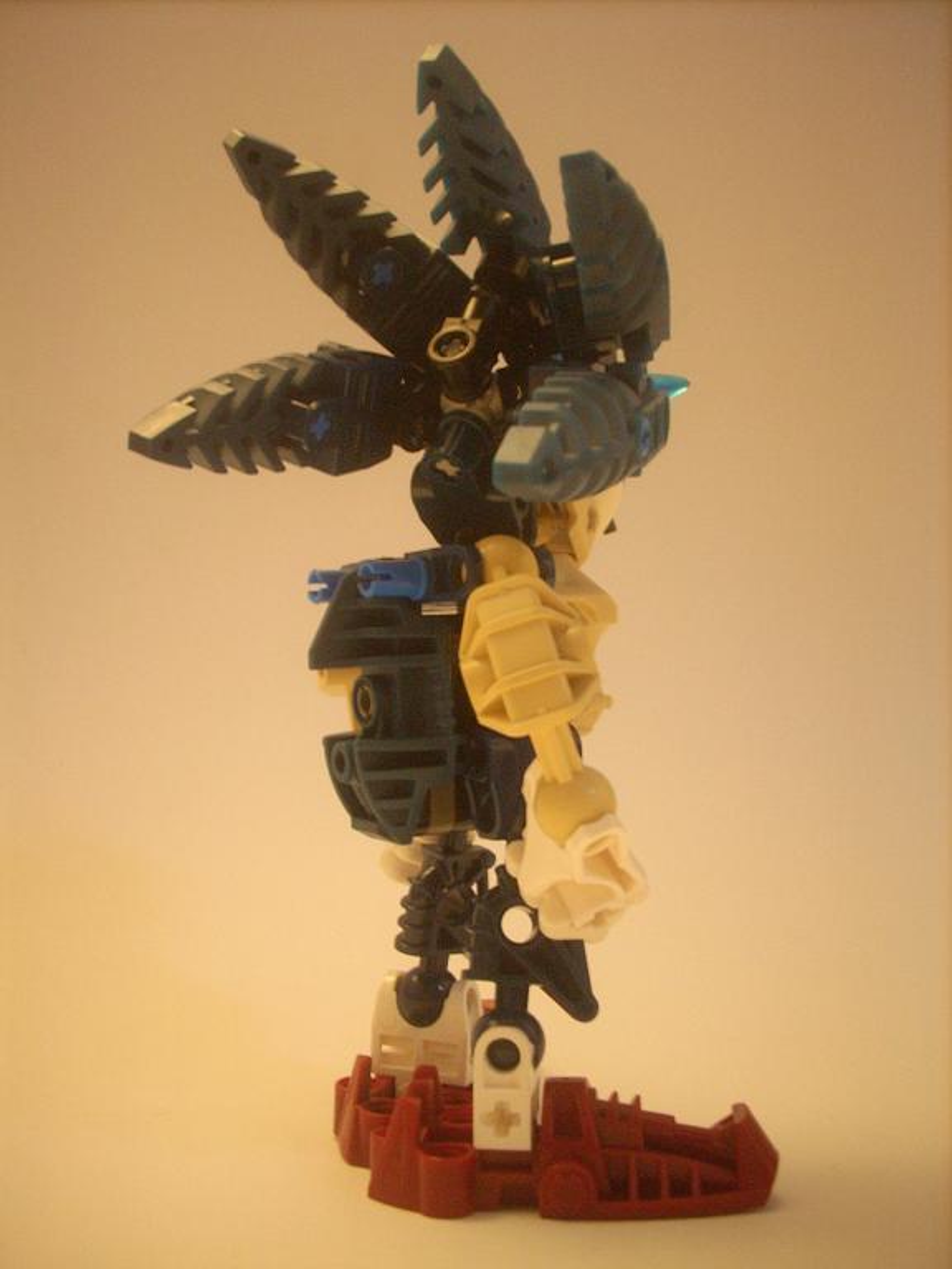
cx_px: 476
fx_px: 1357
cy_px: 634
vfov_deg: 50.1
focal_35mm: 37
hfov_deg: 38.7
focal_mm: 6.2
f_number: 2.8
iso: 200
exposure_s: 1/4.4
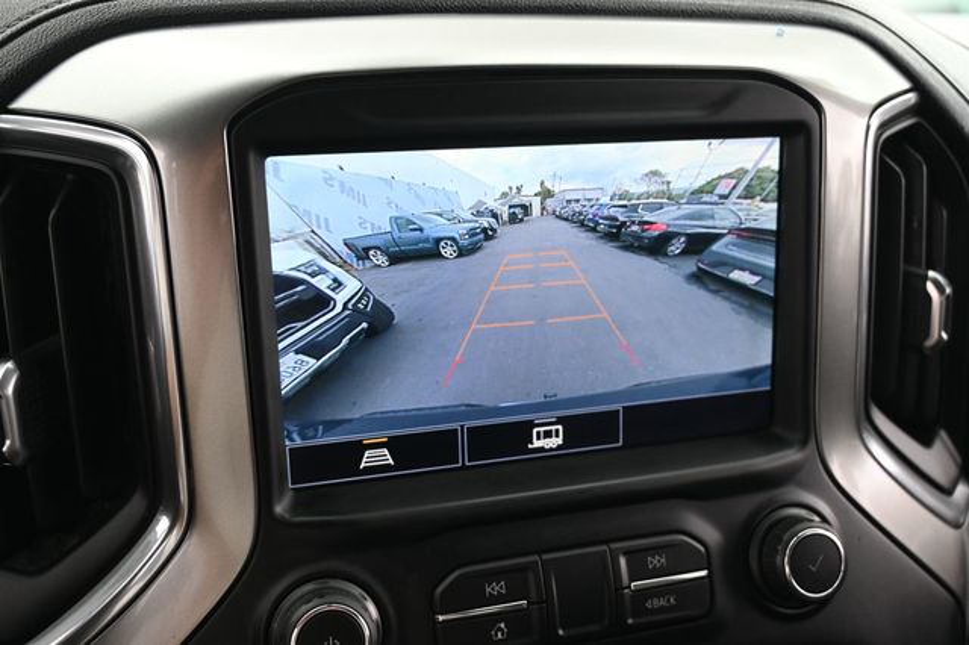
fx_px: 928
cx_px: 484
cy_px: 322
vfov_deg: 38.3
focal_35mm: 34
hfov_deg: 55.1
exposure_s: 1/160
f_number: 4.2
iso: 400
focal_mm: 23
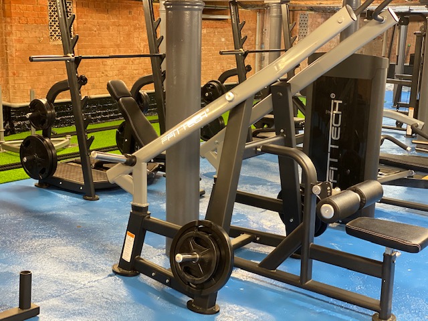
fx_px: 643
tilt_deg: -11.8
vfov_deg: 28.0
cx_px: 214
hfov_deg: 36.8
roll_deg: -0.9
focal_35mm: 52
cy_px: 160
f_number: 2
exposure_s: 1/33
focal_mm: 6
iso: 320
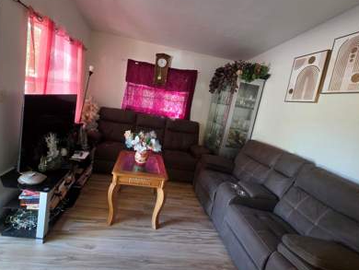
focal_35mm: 16
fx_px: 166
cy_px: 123
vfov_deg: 78.0
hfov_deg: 94.3
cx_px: 165
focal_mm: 2.2
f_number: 1.9
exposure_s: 1/60
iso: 250
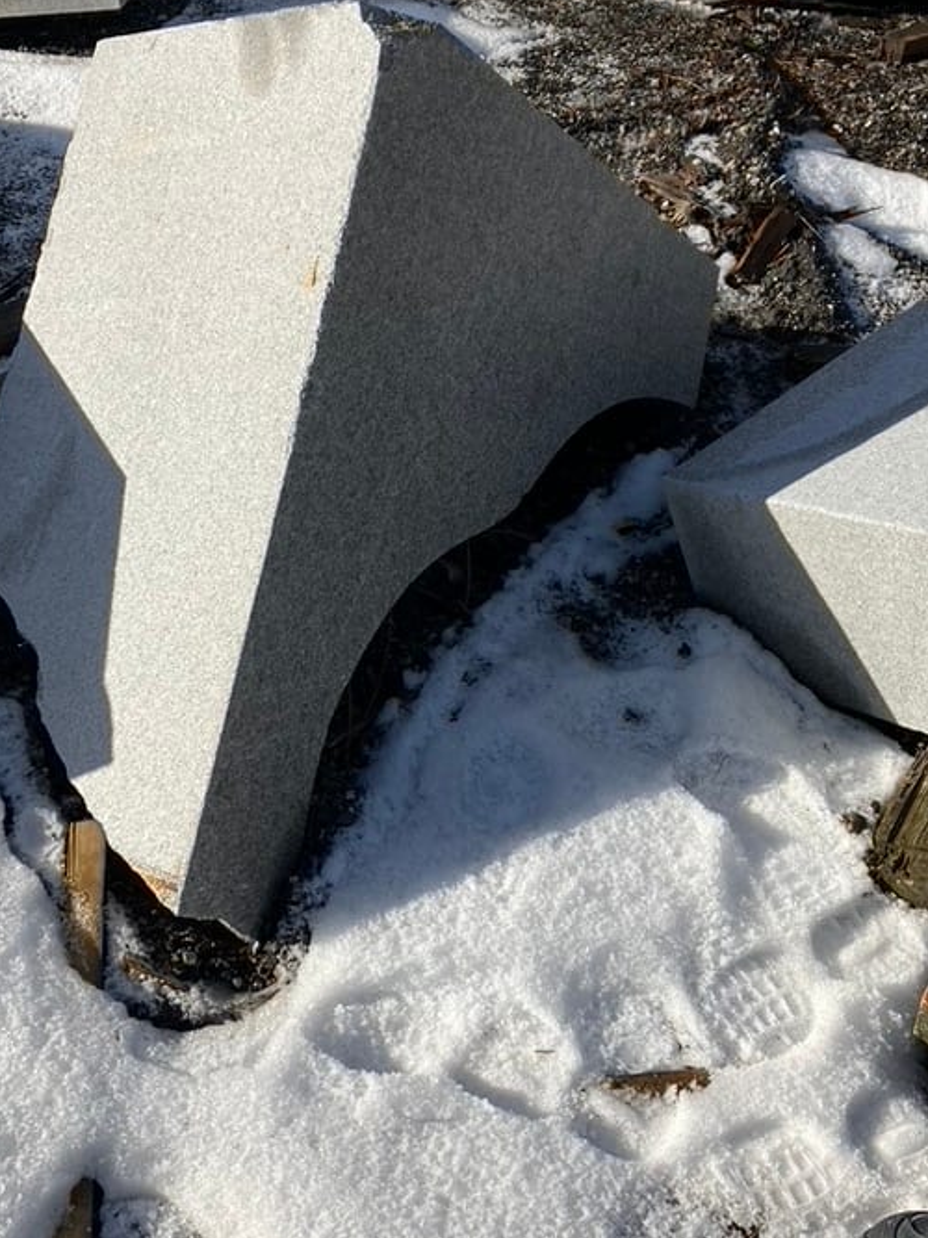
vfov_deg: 43.8
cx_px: 438
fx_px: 1538
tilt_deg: -35.3
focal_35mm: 43
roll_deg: +0.8
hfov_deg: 33.6
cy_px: 540
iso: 32
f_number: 1.8
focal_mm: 3.99
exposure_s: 1/2857
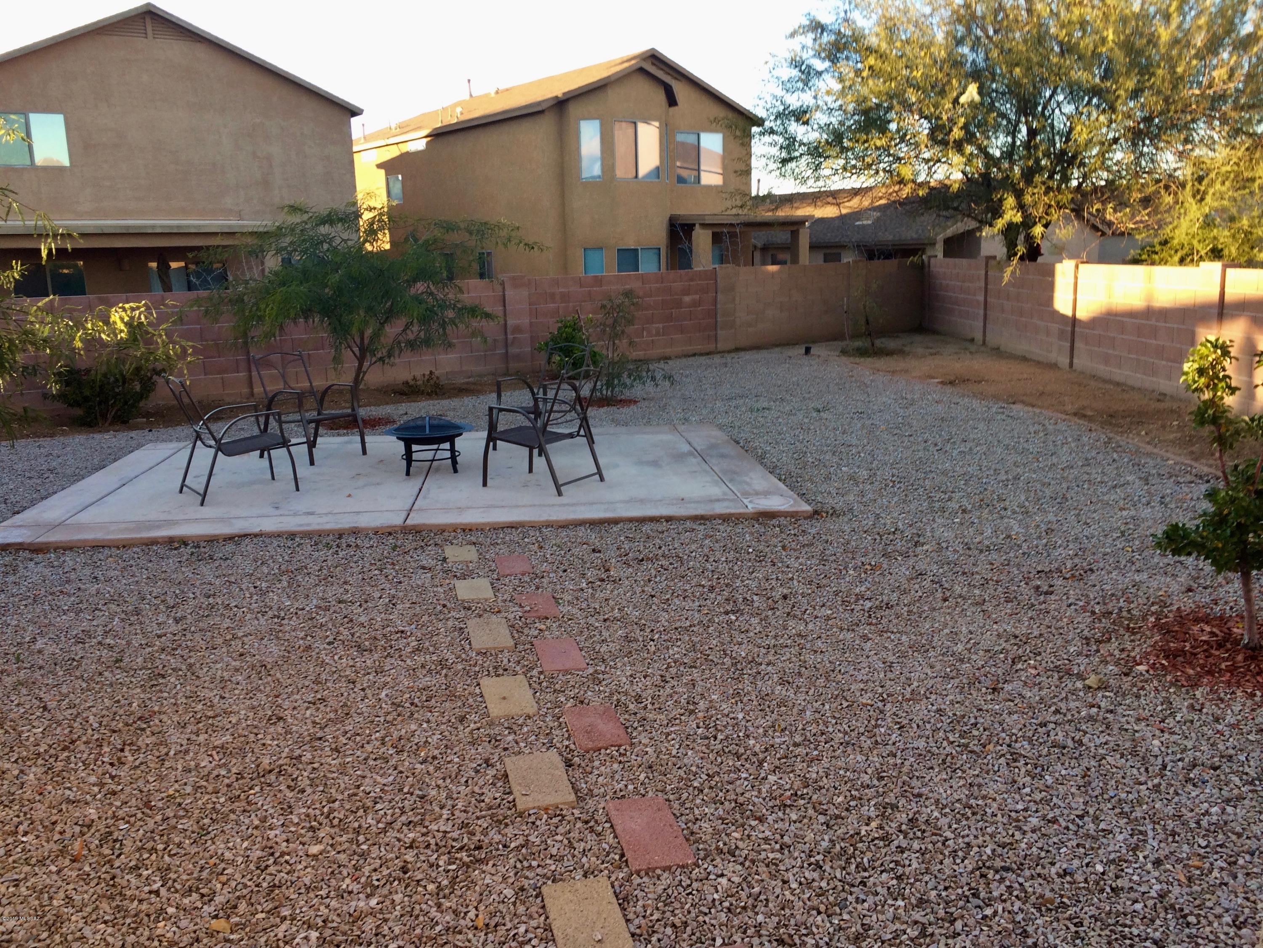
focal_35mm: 29
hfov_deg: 61.7
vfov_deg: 48.2
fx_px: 1058
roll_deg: +1.7
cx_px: 632
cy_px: 474
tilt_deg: -11.7
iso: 32
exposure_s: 1/160
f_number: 2.2
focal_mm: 4.15
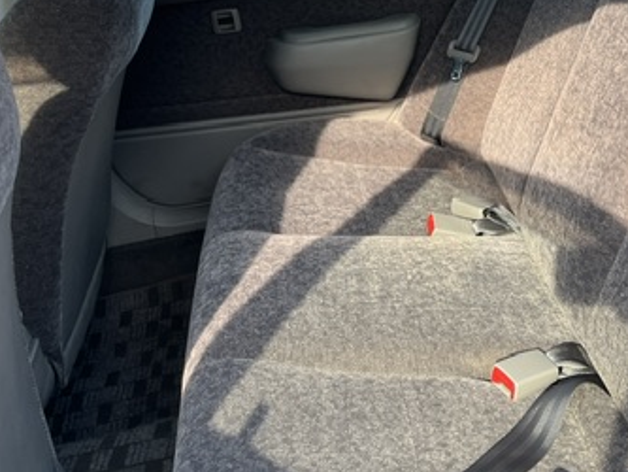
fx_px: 907
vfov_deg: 28.7
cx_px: 554
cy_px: 125
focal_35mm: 50
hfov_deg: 36.1
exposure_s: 1/440
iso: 50
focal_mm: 5.1
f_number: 1.6
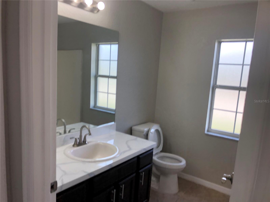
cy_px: 101
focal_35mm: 28
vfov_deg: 49.7
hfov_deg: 63.4
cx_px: 135
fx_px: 218
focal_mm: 3.99
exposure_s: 1/120
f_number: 1.8
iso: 20
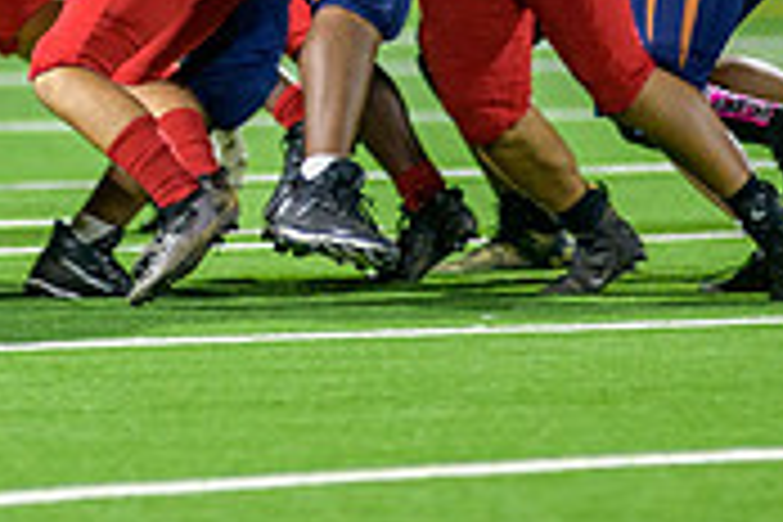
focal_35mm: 1001
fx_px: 21770
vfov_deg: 1.4
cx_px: 176
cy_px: -128
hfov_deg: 2.1
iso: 2000
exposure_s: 1/500
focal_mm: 300
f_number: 2.8
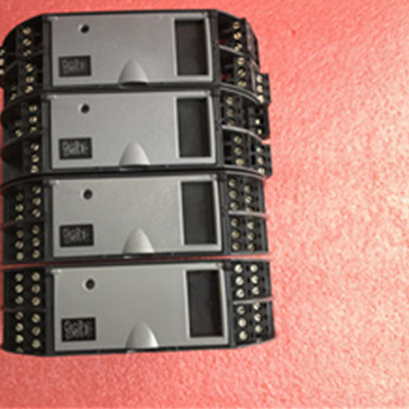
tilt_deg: -81.1
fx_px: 454
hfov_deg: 47.9
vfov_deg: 48.4
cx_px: 148
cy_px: 199
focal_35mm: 34
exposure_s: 1/100
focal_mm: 3.99
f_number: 1.8
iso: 40
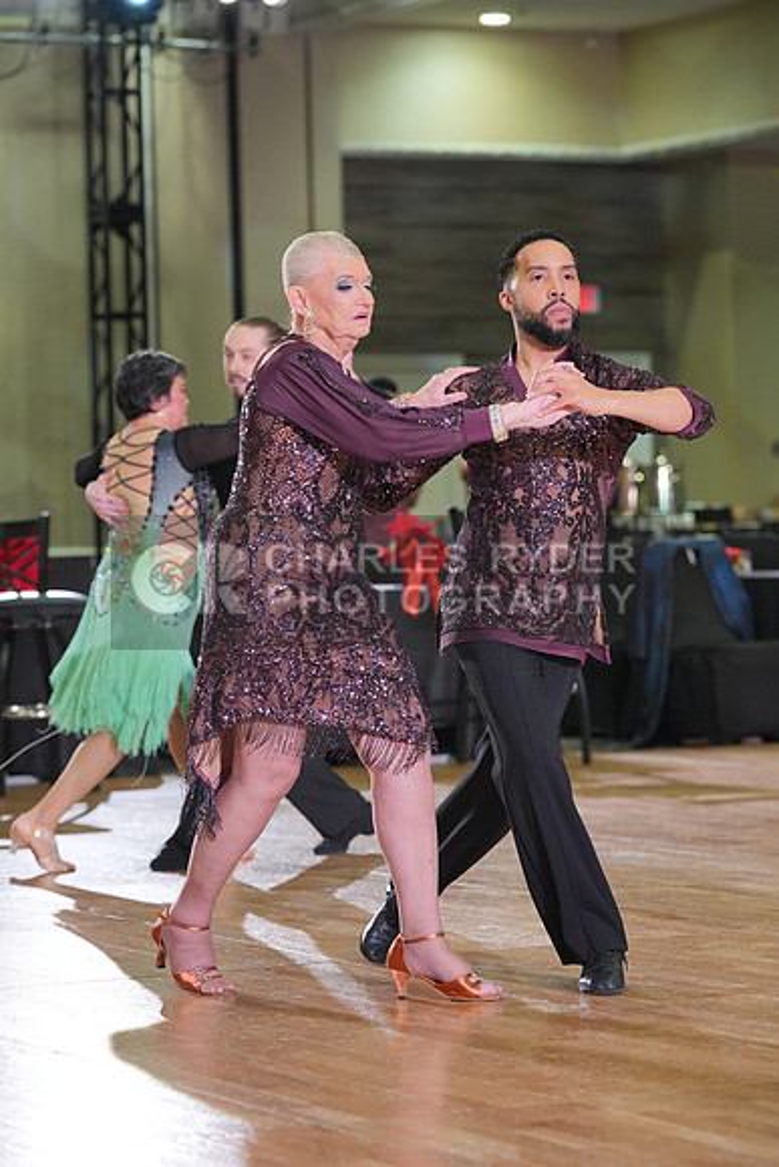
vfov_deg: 17.1
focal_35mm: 120
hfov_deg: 11.4
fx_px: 3892
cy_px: 584
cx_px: 390
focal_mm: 120
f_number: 4
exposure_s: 1/400
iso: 2500
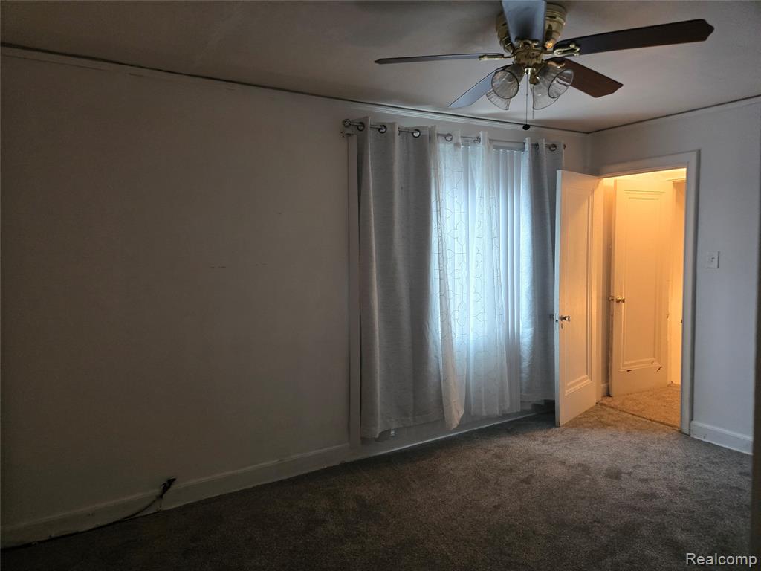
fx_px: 506
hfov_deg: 73.9
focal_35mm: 23
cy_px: 286
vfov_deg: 58.9
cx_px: 380
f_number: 1.8
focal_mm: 5.4
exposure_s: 1/60
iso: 640
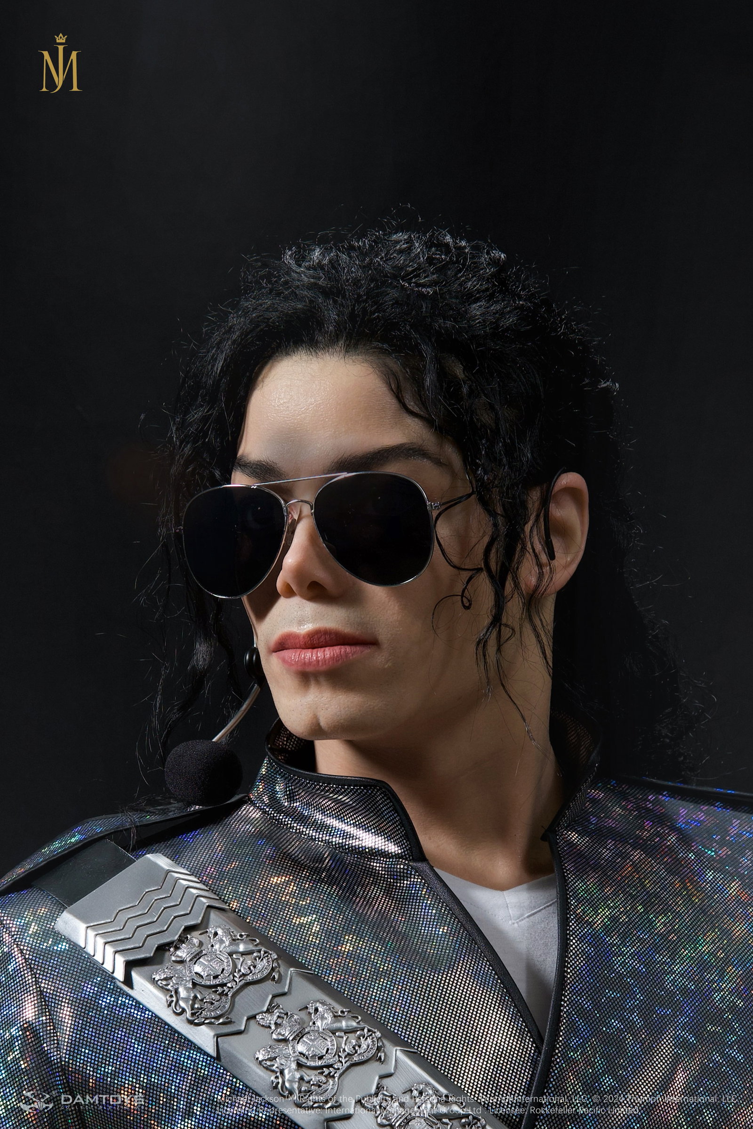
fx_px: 3514
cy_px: 564
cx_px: 376
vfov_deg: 18.3
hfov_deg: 12.2
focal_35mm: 112
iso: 500
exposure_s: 1/5
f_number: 9
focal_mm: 75
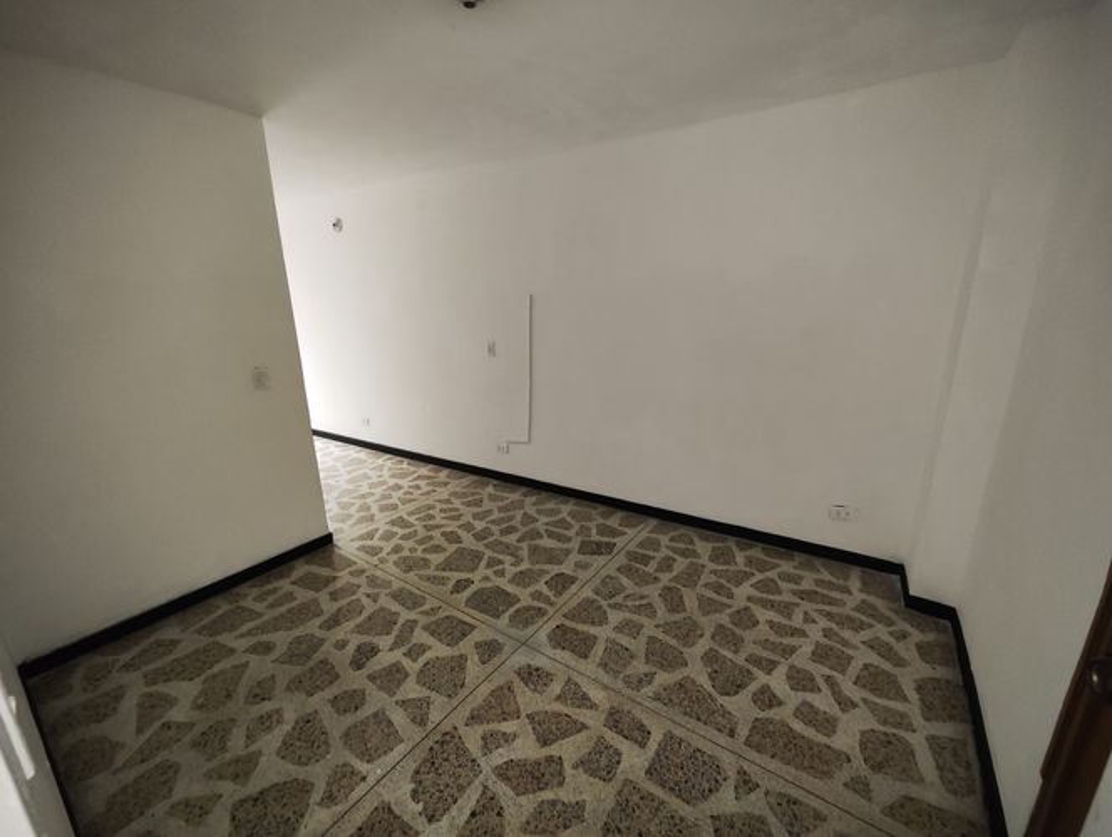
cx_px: 556
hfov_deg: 102.0
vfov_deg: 85.8
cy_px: 418
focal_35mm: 14
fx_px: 450
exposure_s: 1/17.1
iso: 1956
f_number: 2.2
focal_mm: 2.16
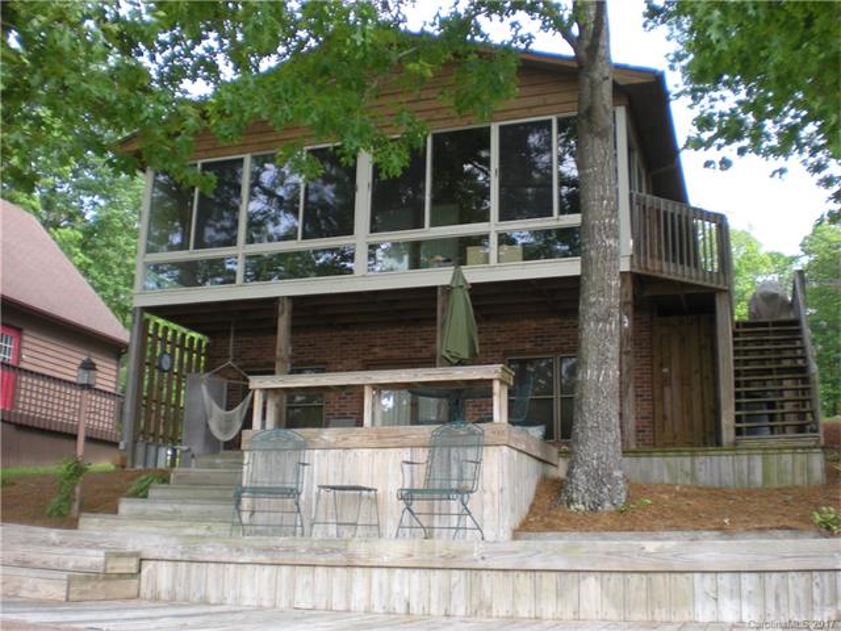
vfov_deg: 37.7
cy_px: 316
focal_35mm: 38
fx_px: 923
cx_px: 420
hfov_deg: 49.0
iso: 64
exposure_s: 1/136
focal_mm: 6.3
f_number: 3.1
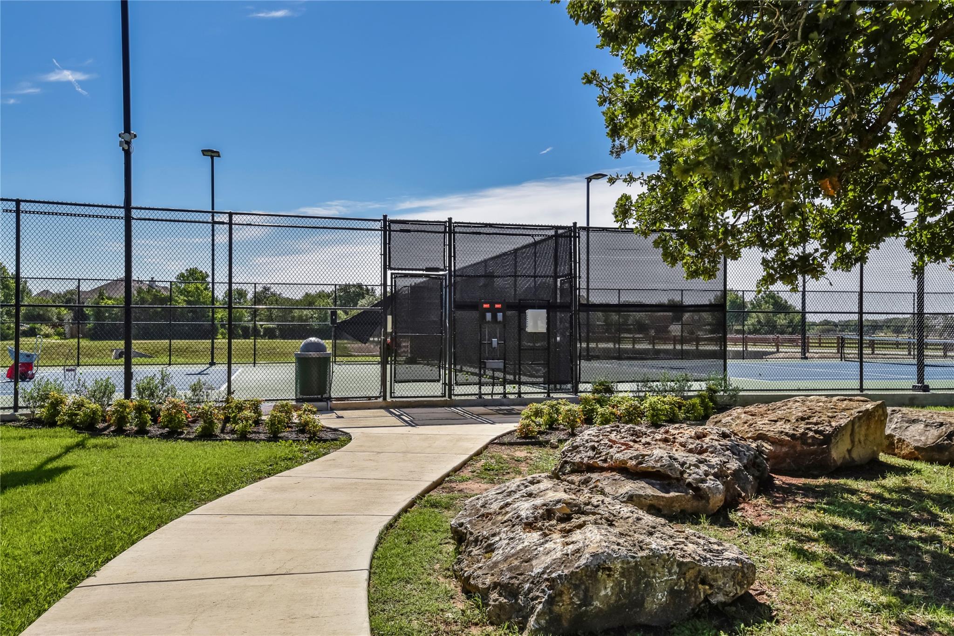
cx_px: 477
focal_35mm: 30
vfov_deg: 43.6
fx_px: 795
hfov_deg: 61.9
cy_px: 318
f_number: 11
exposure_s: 1/800
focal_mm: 30
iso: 400
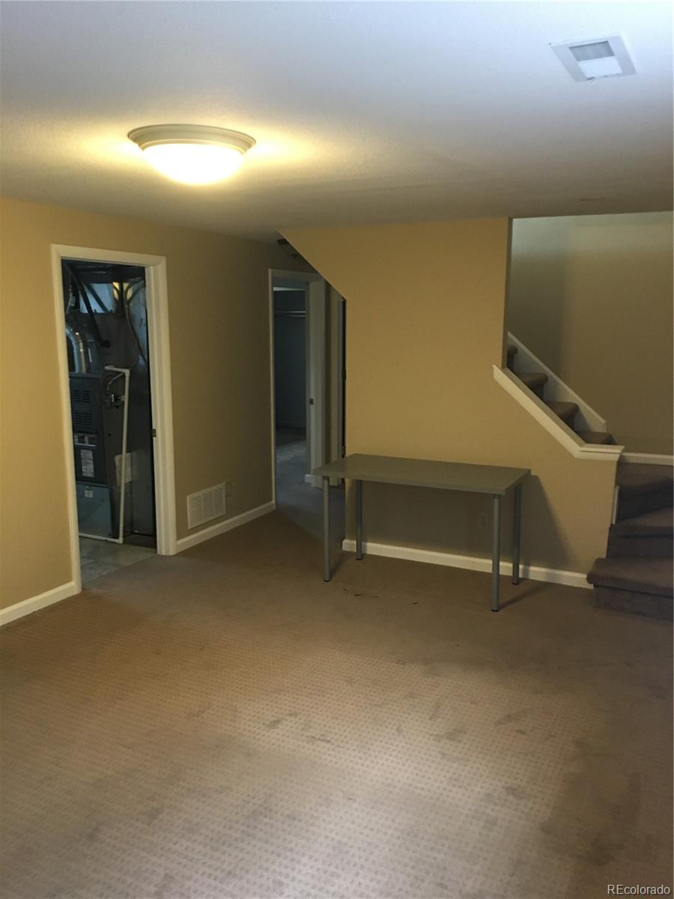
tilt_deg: -10.4
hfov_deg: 48.2
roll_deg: -0.2
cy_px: 450
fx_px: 753
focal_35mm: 29
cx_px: 337
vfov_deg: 61.7
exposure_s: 1/24
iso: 200
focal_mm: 4.15
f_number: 2.2
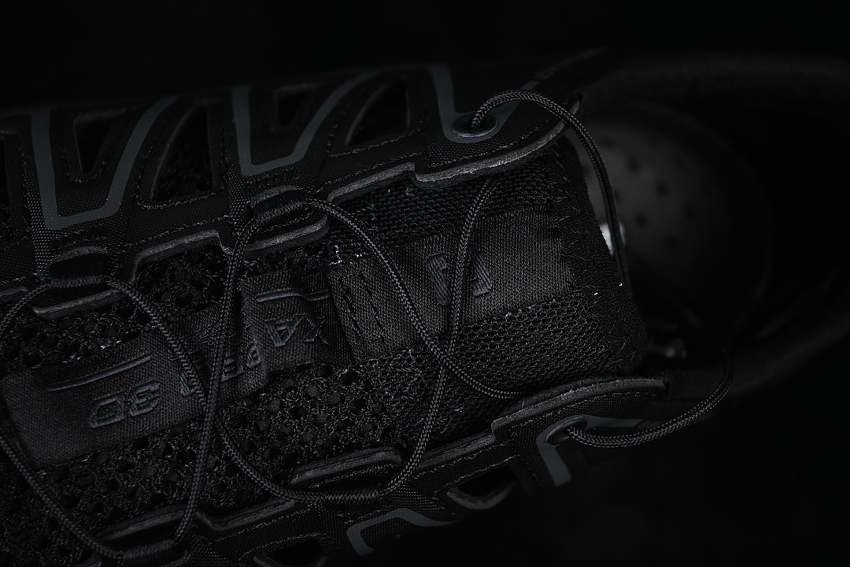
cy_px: 284
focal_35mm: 75
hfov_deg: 27.0
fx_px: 1771
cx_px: 425
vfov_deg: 18.2
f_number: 6.3
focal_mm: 50
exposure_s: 1/50
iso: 160
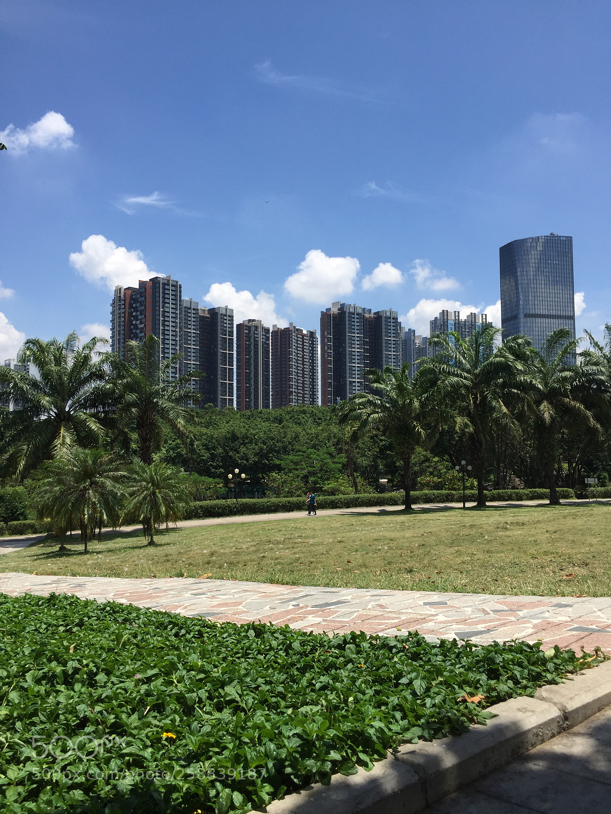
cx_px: 306
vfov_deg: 61.7
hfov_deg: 48.2
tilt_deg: +5.8
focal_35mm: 29
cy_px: 407
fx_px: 682
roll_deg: +0.5
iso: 32
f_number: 2.2
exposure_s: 1/1980
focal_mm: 4.15
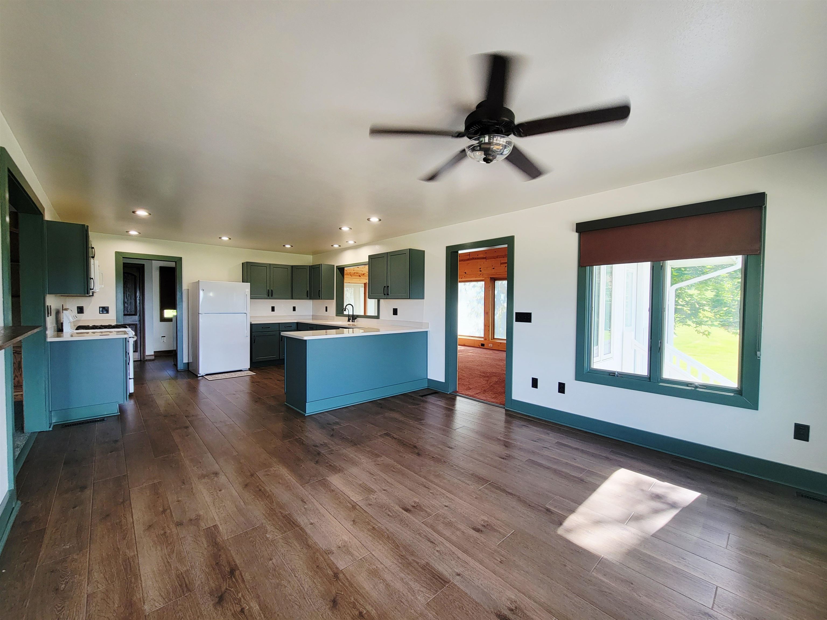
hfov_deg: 106.2
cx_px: 414
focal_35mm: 13
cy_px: 310
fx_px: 311
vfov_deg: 89.9
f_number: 2.2
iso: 64
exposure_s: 1/60.2
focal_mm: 2.2
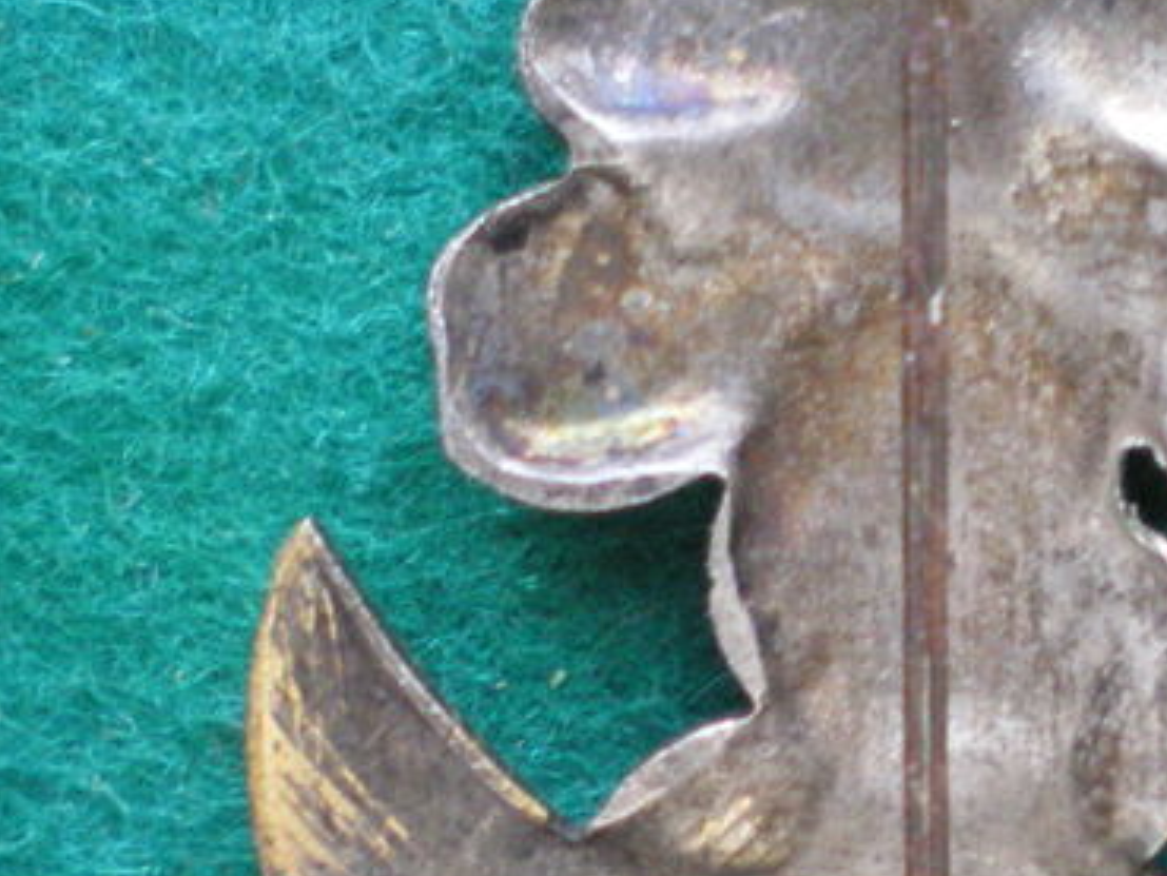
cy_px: 585
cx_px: 965
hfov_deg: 18.9
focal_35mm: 103
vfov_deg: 14.3
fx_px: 3474
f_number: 3.1
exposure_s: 1/25
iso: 400
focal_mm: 6.3
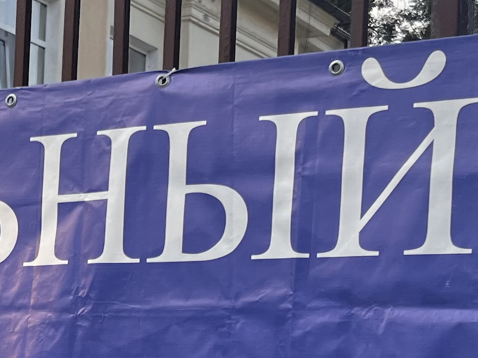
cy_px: 371
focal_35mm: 108
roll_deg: -1.3
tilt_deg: +5.2
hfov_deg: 17.8
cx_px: 21
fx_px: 1491
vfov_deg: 13.5
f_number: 1.5
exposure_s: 1/628
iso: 50
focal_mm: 5.7
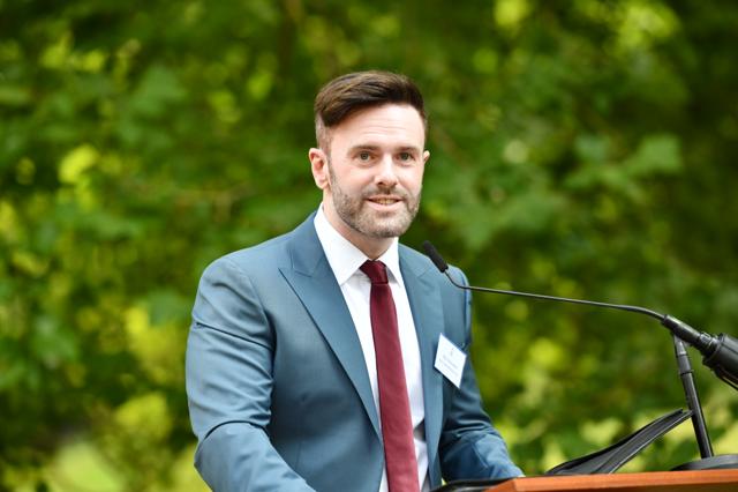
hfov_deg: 12.1
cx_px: 369
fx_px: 3483
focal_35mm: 170
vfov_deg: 8.1
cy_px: 246
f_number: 4
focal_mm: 170
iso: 800
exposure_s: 1/500
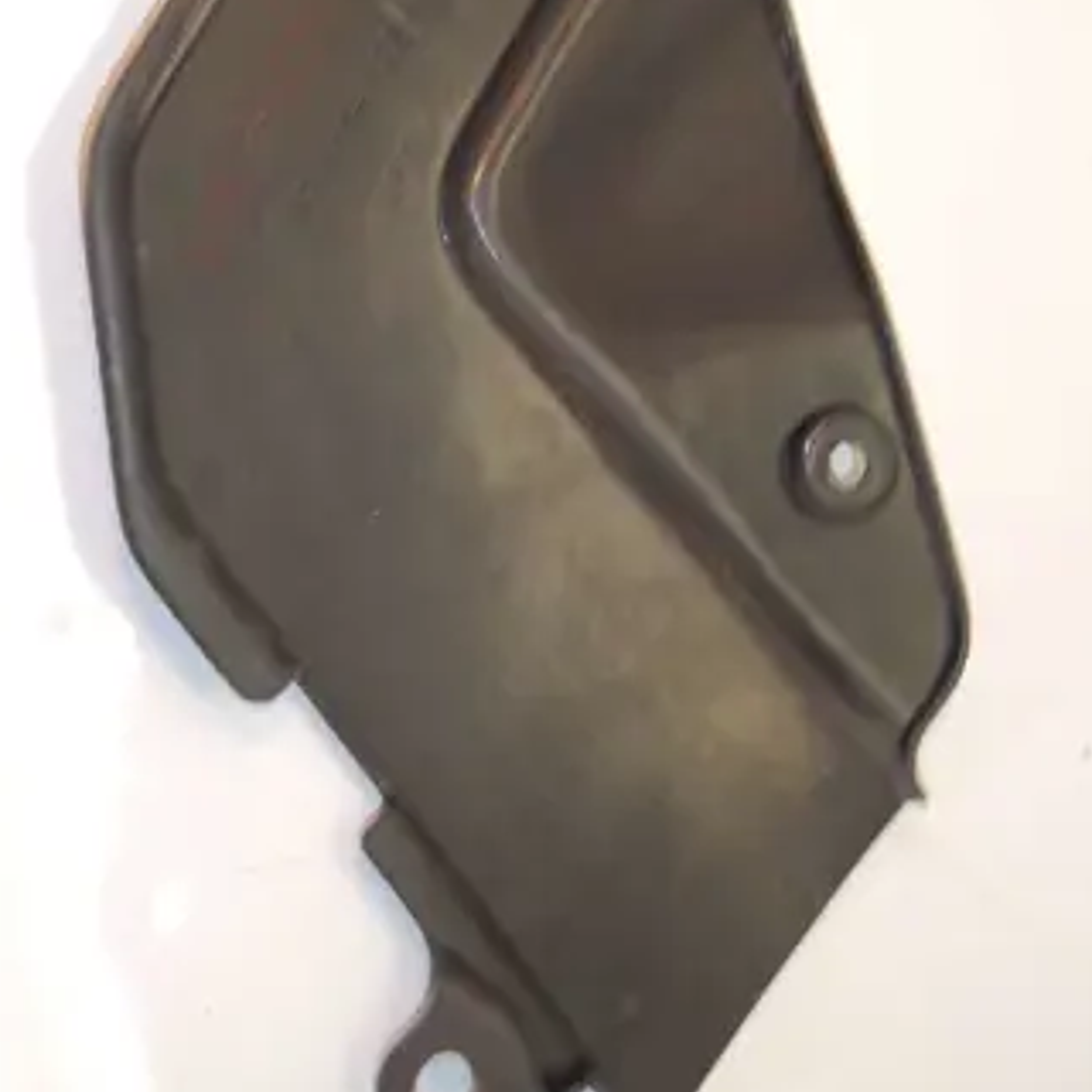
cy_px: 193
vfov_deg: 20.8
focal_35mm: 82
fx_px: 2927
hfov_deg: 21.1
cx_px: 584
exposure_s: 1/60
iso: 400
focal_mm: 38
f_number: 5
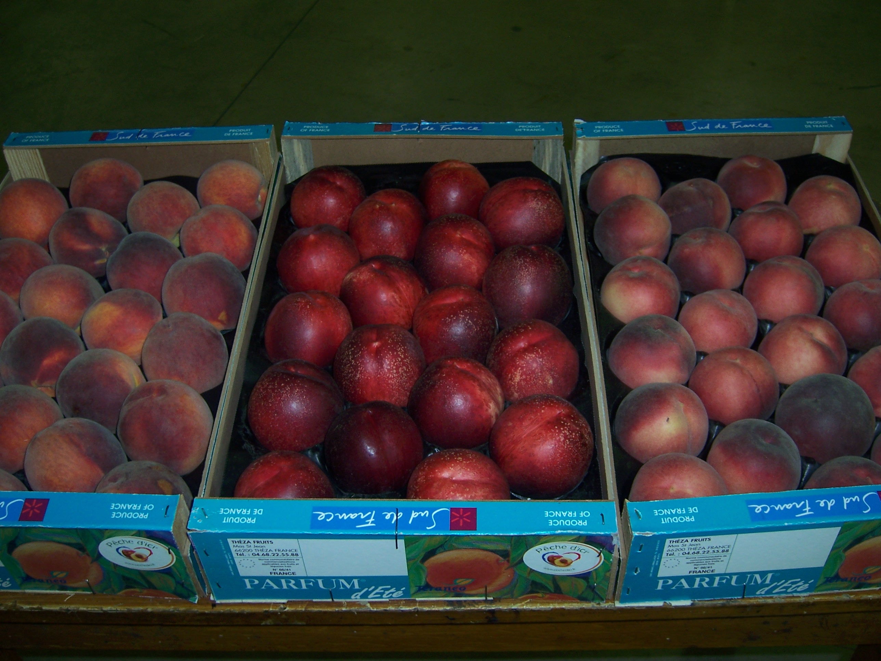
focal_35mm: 36
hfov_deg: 51.4
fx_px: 916
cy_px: 330
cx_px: 440
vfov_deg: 39.7
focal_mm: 6.2
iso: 80
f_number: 2.8
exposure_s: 1/60
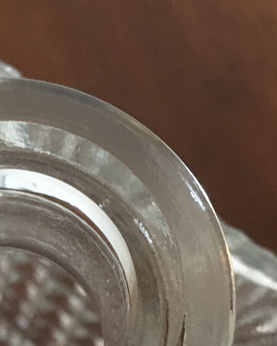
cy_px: 388
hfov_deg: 21.5
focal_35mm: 70
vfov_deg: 25.1
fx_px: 717
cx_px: 47
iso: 320
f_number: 2.2
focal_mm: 4.15
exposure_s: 1/17
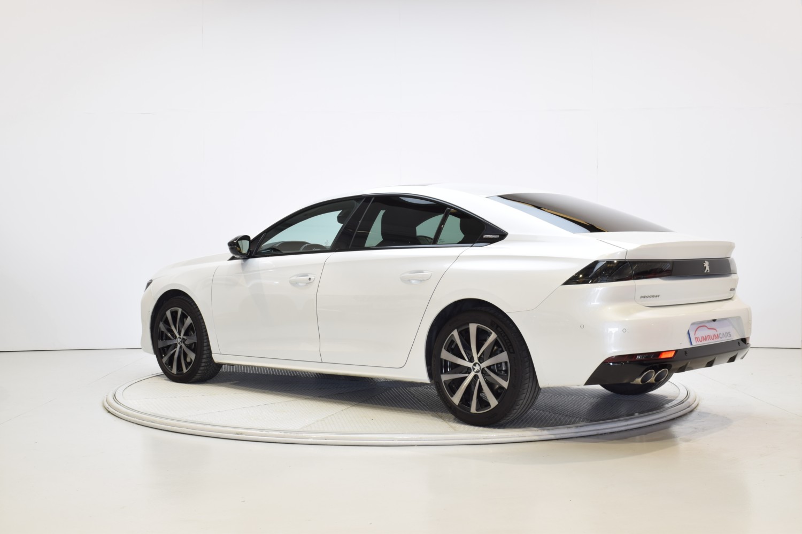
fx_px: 1002
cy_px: 267
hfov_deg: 43.6
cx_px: 401
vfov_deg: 29.9
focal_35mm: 45
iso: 100
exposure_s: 1/2
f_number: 14
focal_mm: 30
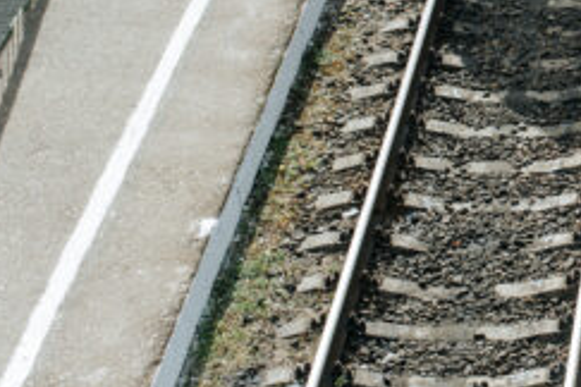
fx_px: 2550
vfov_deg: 8.6
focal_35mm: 158
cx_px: 887
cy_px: -102
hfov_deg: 12.3
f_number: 4
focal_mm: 50
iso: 100
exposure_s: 1/640
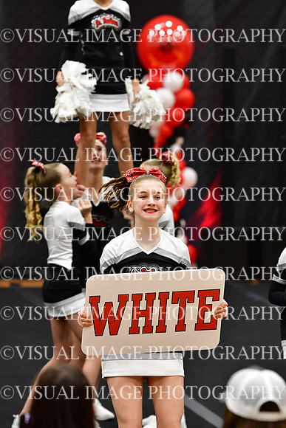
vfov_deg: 7.4
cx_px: 143
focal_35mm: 277
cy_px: 214
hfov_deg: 5.0
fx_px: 3299
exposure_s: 1/500
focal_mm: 185
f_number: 3.5
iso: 4000
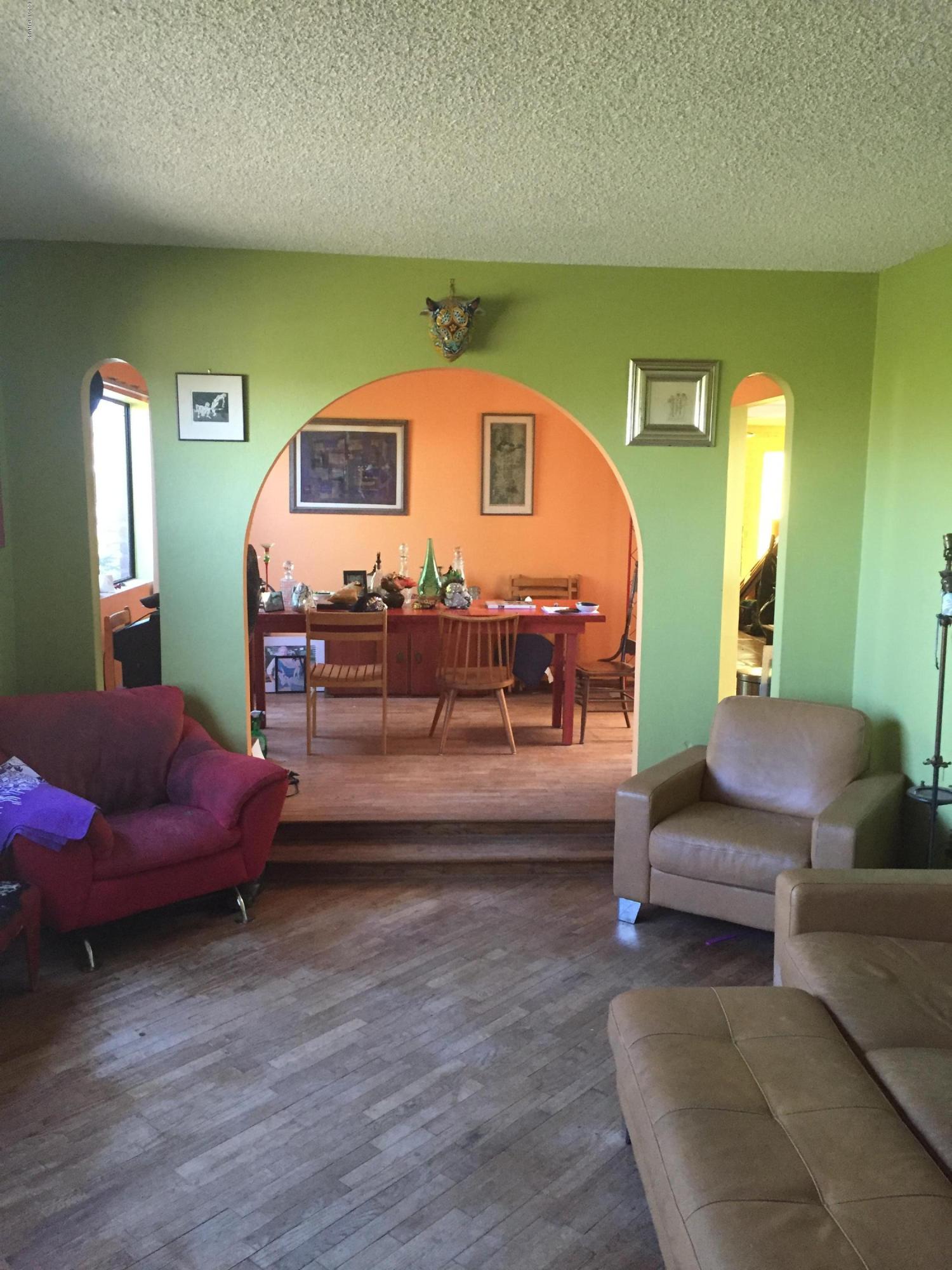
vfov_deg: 61.7
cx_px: 476
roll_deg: +0.1
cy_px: 635
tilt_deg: -10.3
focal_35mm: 29
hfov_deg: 48.2
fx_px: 1063
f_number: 2.2
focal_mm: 4.15
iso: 250
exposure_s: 1/30
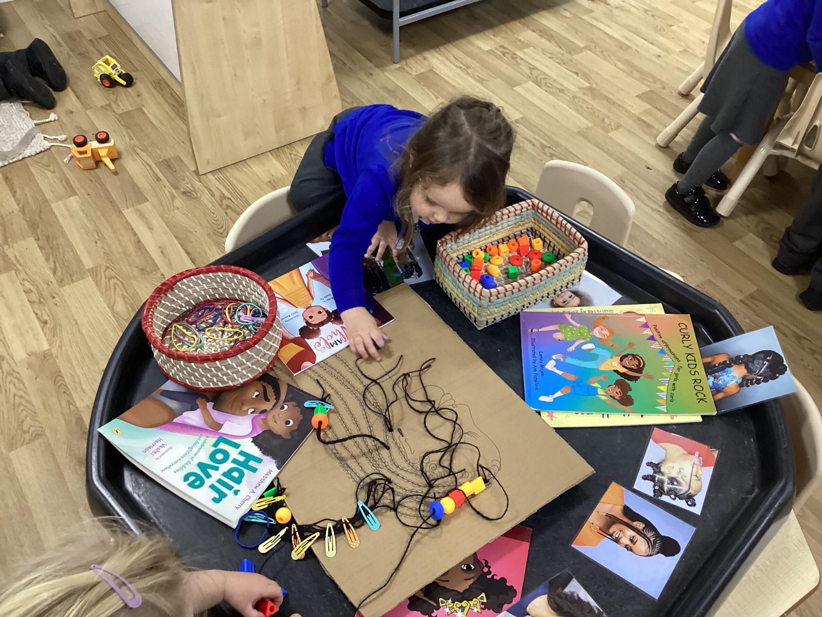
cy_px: 308
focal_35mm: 31
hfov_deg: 58.4
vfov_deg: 45.4
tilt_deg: -49.0
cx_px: 411
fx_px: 736
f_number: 2.4
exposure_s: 1/50
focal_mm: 3.3
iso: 250
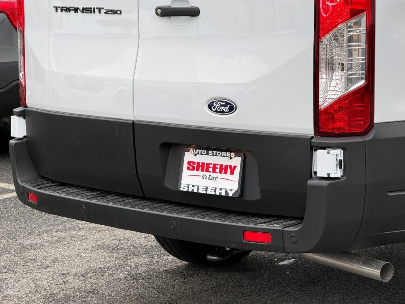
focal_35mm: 120
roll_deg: +1.0
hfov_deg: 16.4
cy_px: 152
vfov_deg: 12.3
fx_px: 1404
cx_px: 202
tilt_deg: -6.7
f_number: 2.8
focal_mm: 15.66
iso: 50
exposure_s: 1/109
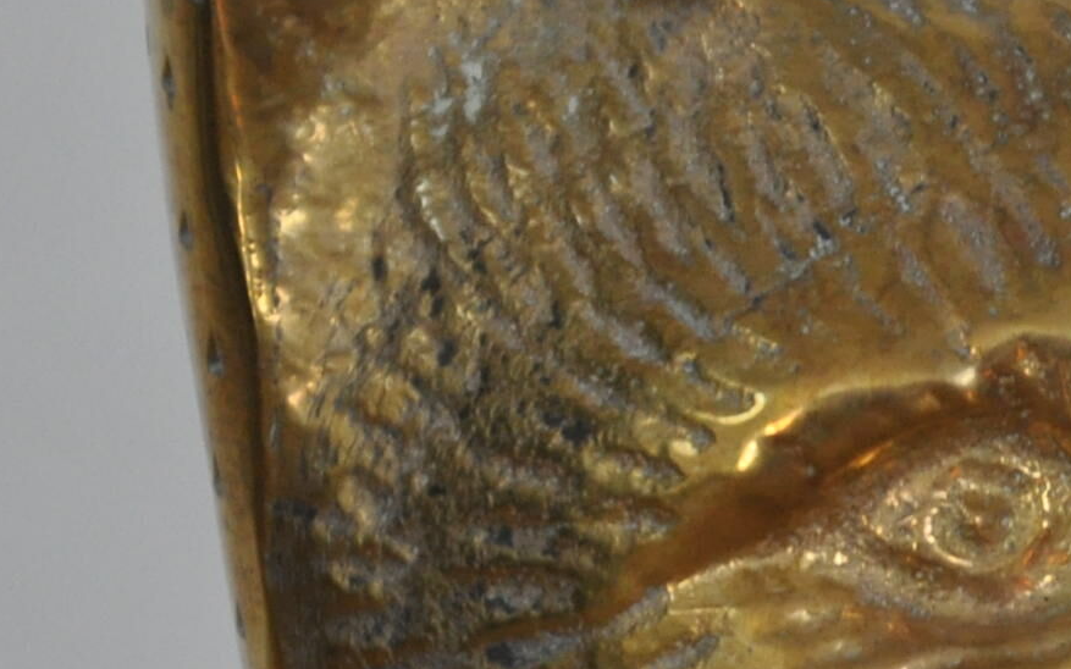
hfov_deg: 3.6
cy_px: 491
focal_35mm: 588
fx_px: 17158
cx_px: 1155
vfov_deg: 2.2
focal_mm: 105
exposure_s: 1/125
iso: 1100
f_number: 5.6
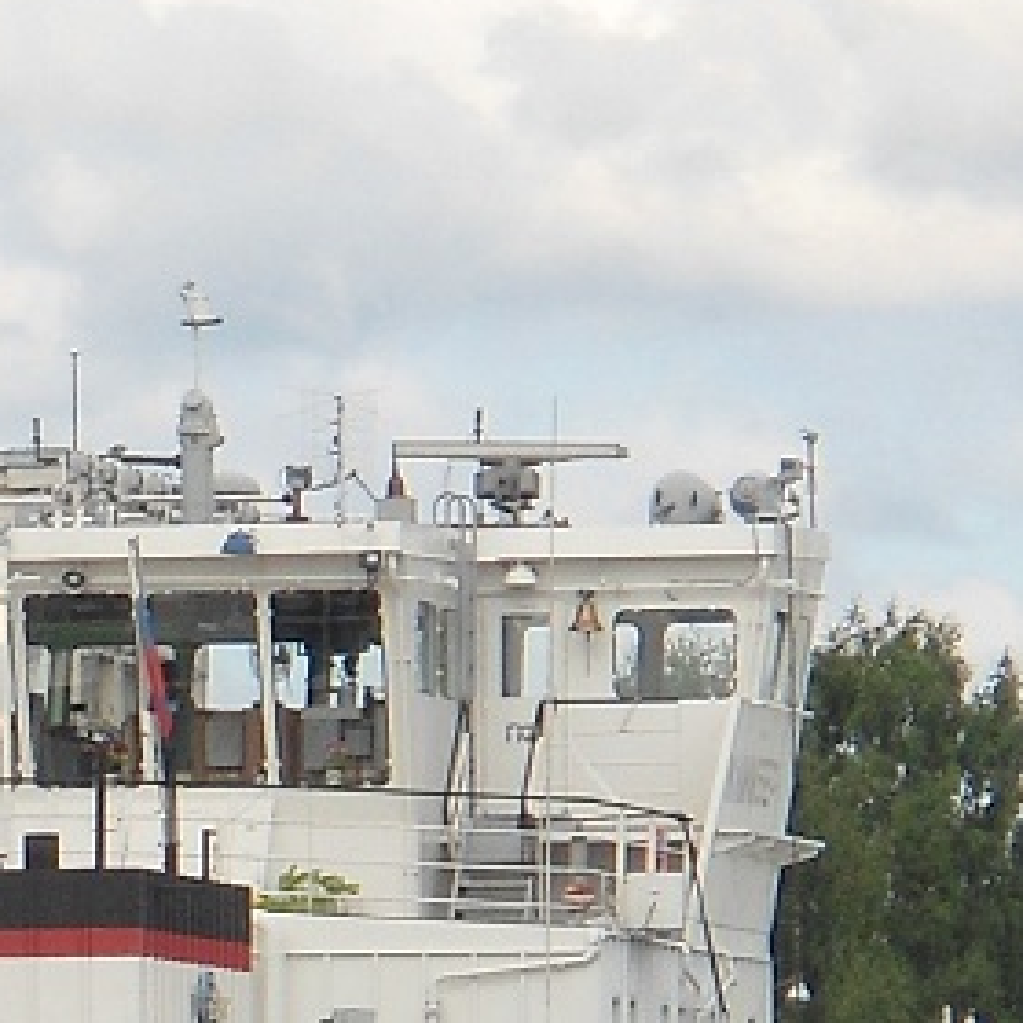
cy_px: 1144
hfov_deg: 5.2
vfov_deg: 5.2
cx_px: -209
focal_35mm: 333
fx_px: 11134
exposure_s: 1/250
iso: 80
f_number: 5.9
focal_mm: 18.8
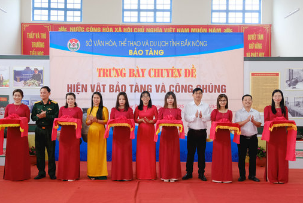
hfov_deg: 58.7
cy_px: 105
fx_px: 269
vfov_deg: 41.2
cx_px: 144
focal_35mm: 32
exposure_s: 1/100
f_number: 4
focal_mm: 20.2
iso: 1600
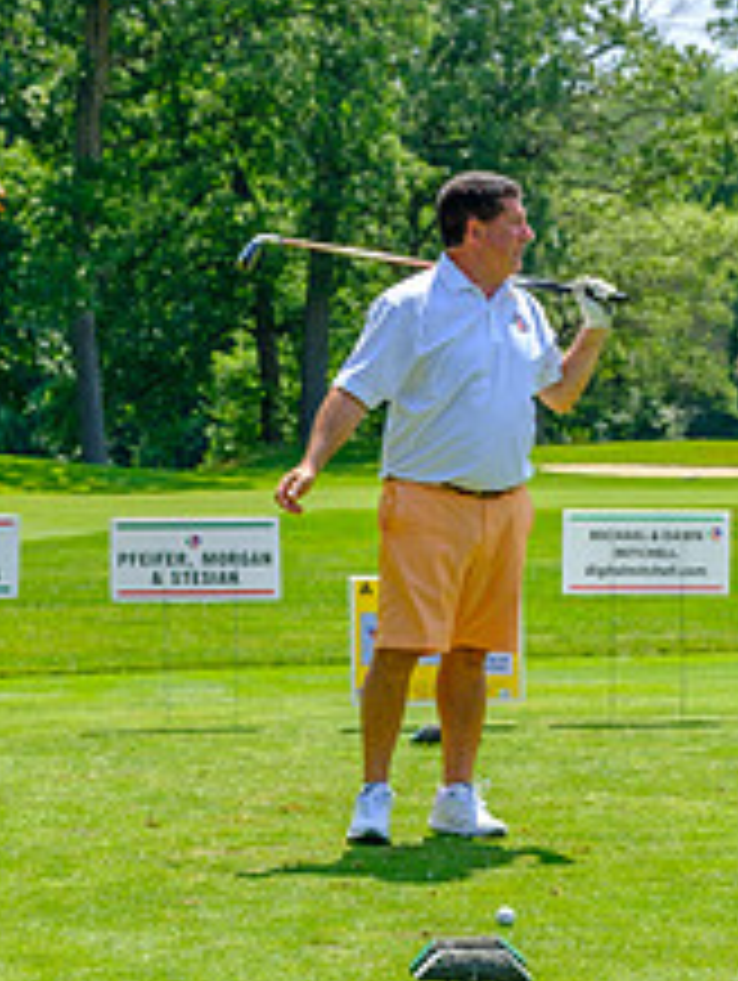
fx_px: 3319
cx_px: 446
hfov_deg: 12.7
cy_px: 513
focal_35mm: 117
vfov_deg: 16.8
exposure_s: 1/250
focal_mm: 39
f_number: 5.6
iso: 200
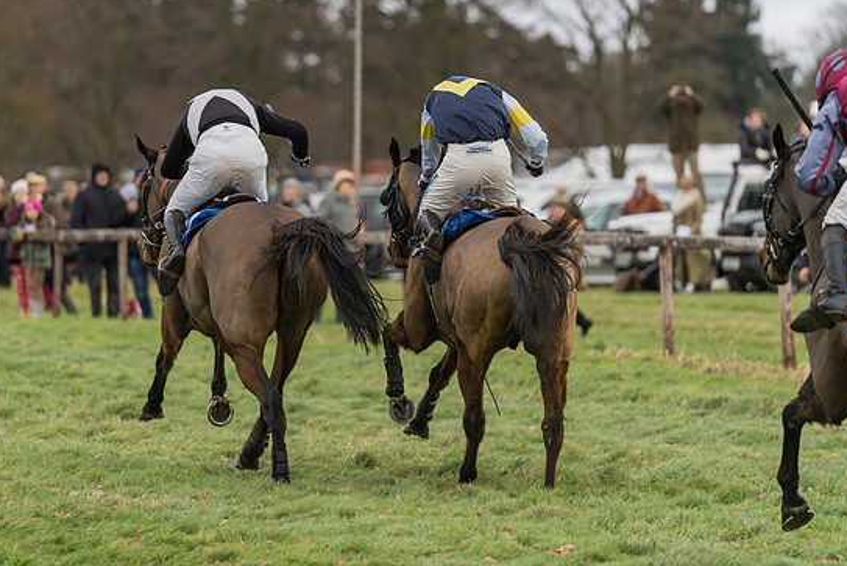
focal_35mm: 264
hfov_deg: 7.8
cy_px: 193
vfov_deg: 5.2
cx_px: 329
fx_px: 6216
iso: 400
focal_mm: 197
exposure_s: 1/1000
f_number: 2.8
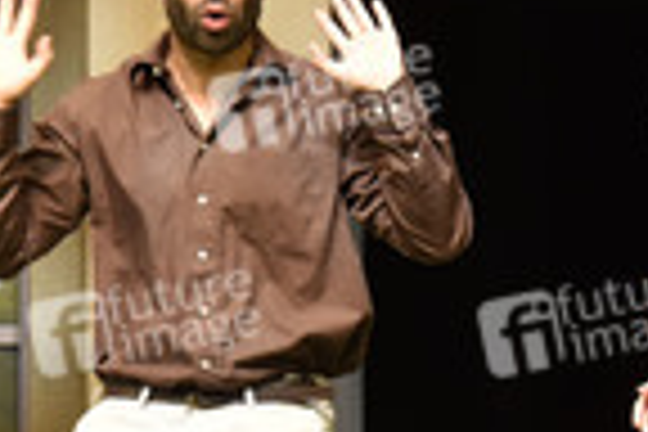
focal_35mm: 329
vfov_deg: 4.2
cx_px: 205
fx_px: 5922
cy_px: 436
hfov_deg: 6.3
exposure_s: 1/125
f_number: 6.3
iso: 1250
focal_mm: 105
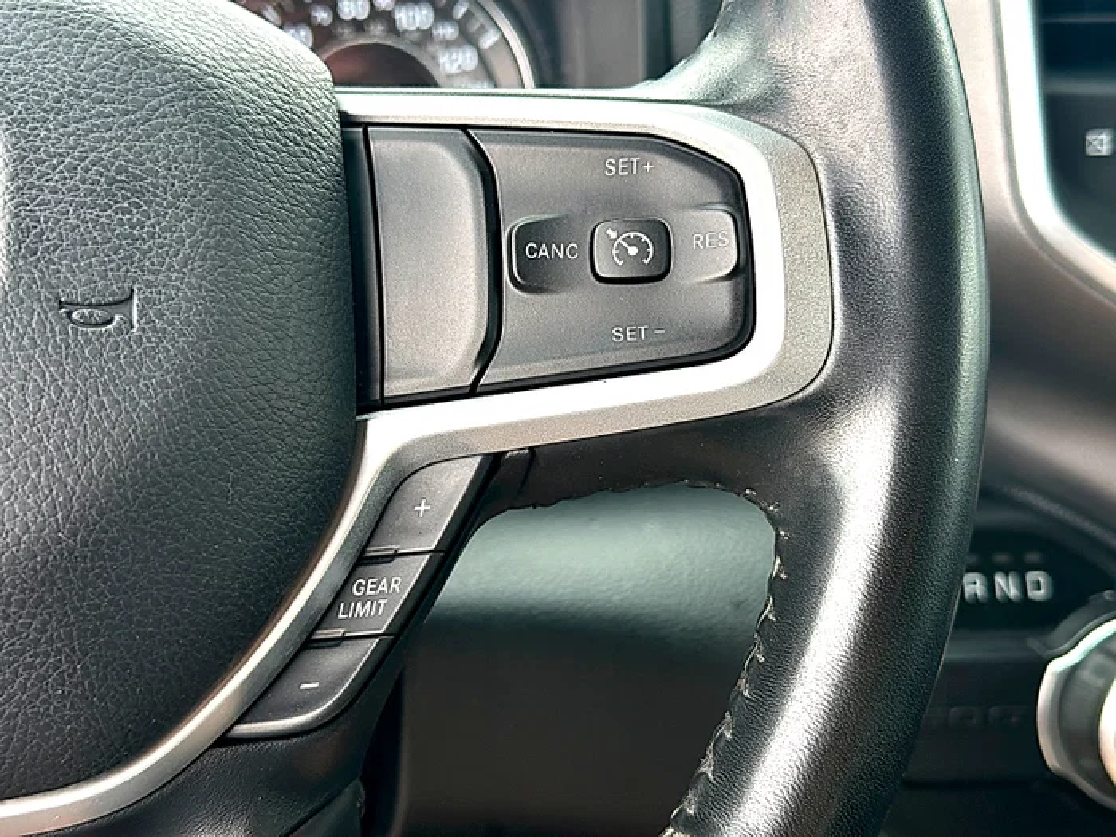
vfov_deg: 30.3
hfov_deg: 39.7
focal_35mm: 48
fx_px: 1547
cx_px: 558
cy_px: 418
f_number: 1.78
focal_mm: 6.86
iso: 50
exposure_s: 1/120
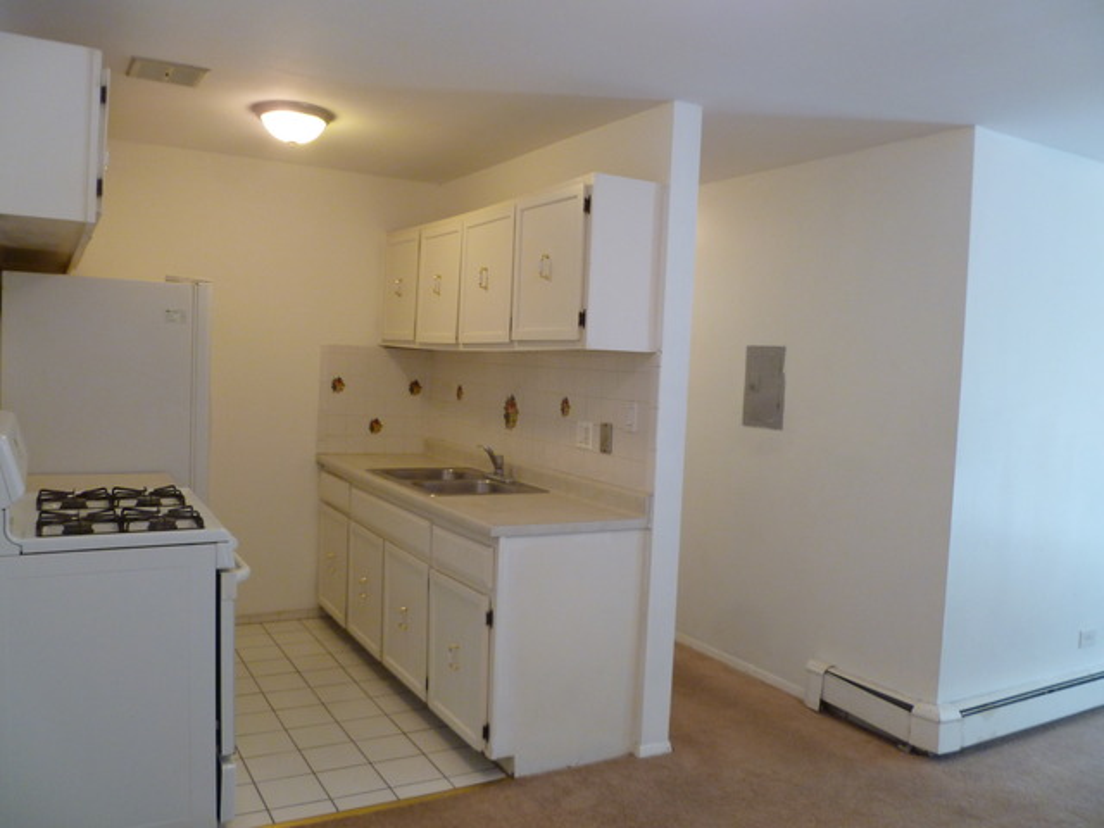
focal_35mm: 28
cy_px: 414
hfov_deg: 63.4
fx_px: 893
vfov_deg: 49.7
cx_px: 552
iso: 250
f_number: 3.3
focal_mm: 5
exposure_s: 1/30
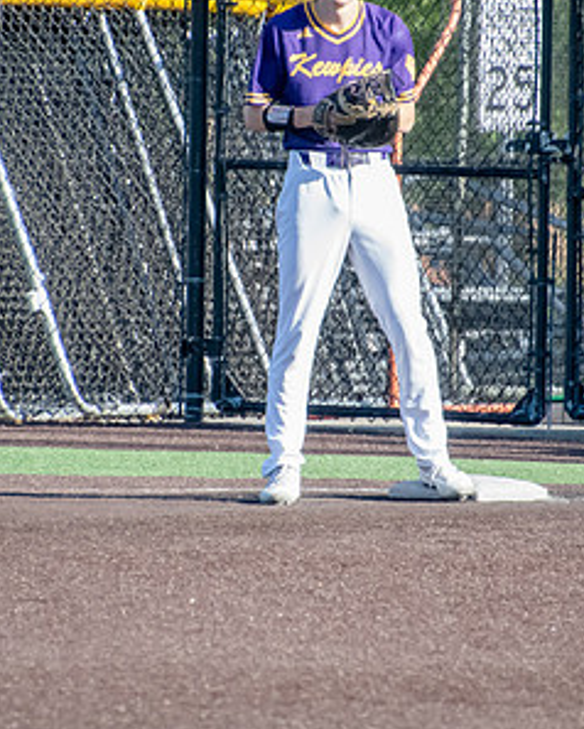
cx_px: 290
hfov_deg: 1.6
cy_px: 284
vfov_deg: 2.0
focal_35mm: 961
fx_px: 20741
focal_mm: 350
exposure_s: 1/2000
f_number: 6.3
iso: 2500
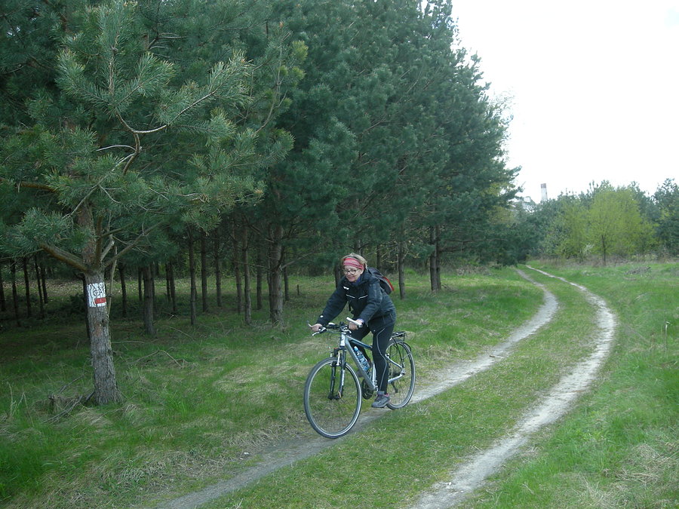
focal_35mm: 35
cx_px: 340
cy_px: 254
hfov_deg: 52.6
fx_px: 687
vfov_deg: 40.7
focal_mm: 5.7
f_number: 2.8
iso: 50
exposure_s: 1/128
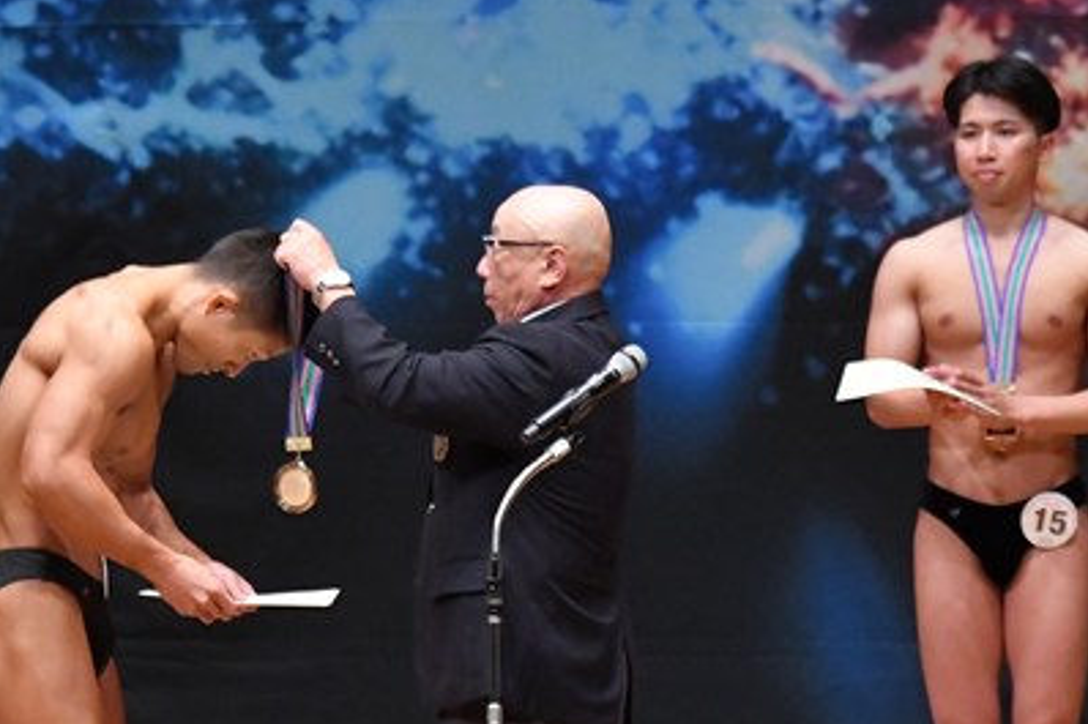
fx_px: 14983
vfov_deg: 2.8
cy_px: 566
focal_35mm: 496
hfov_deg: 4.2
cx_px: 444
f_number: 5.6
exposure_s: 1/400
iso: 6400
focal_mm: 170
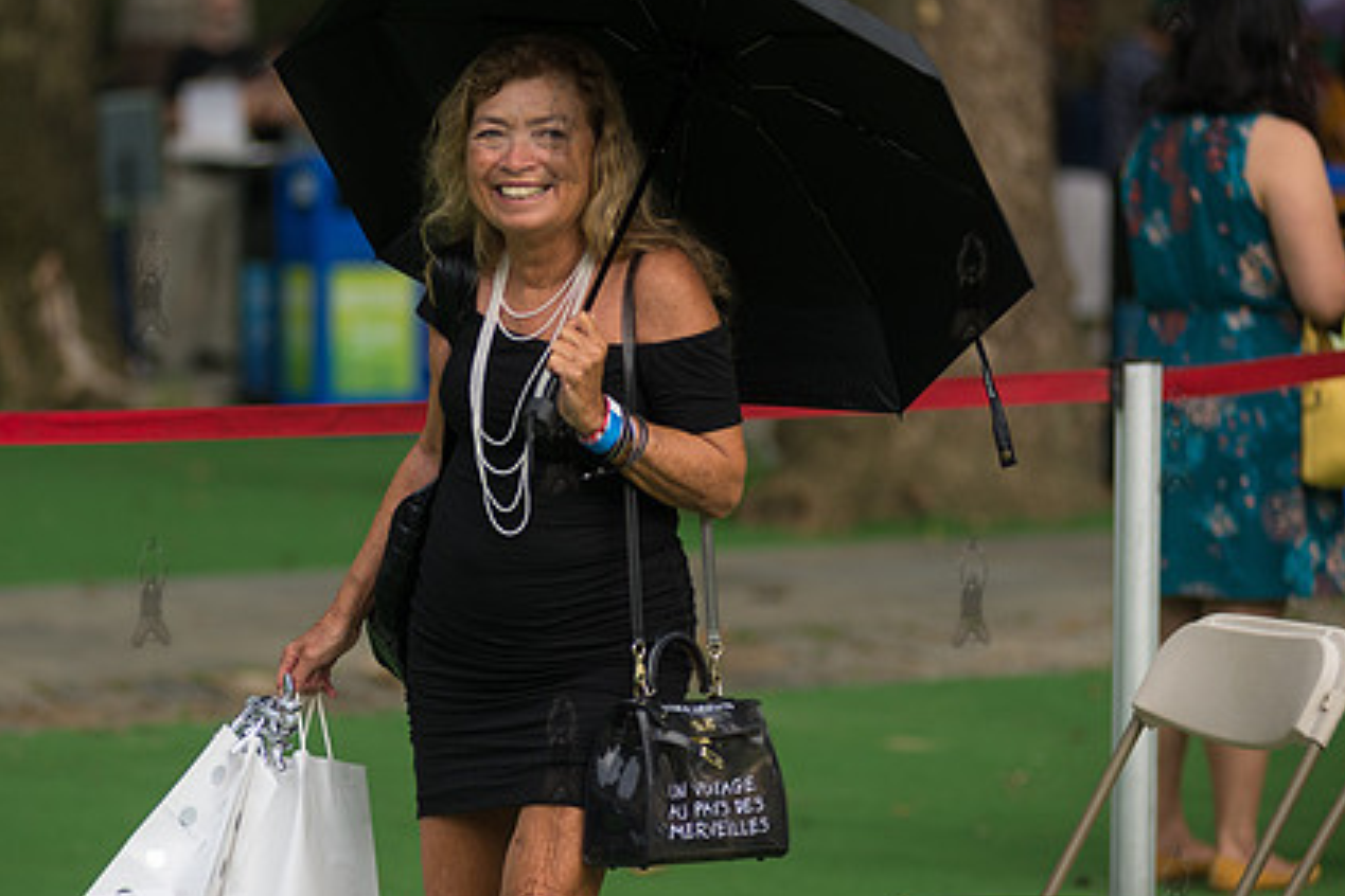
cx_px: 560
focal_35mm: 199
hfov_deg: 10.3
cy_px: 437
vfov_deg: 6.9
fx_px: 7434
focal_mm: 145
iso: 320
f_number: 3.2
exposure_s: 1/2500
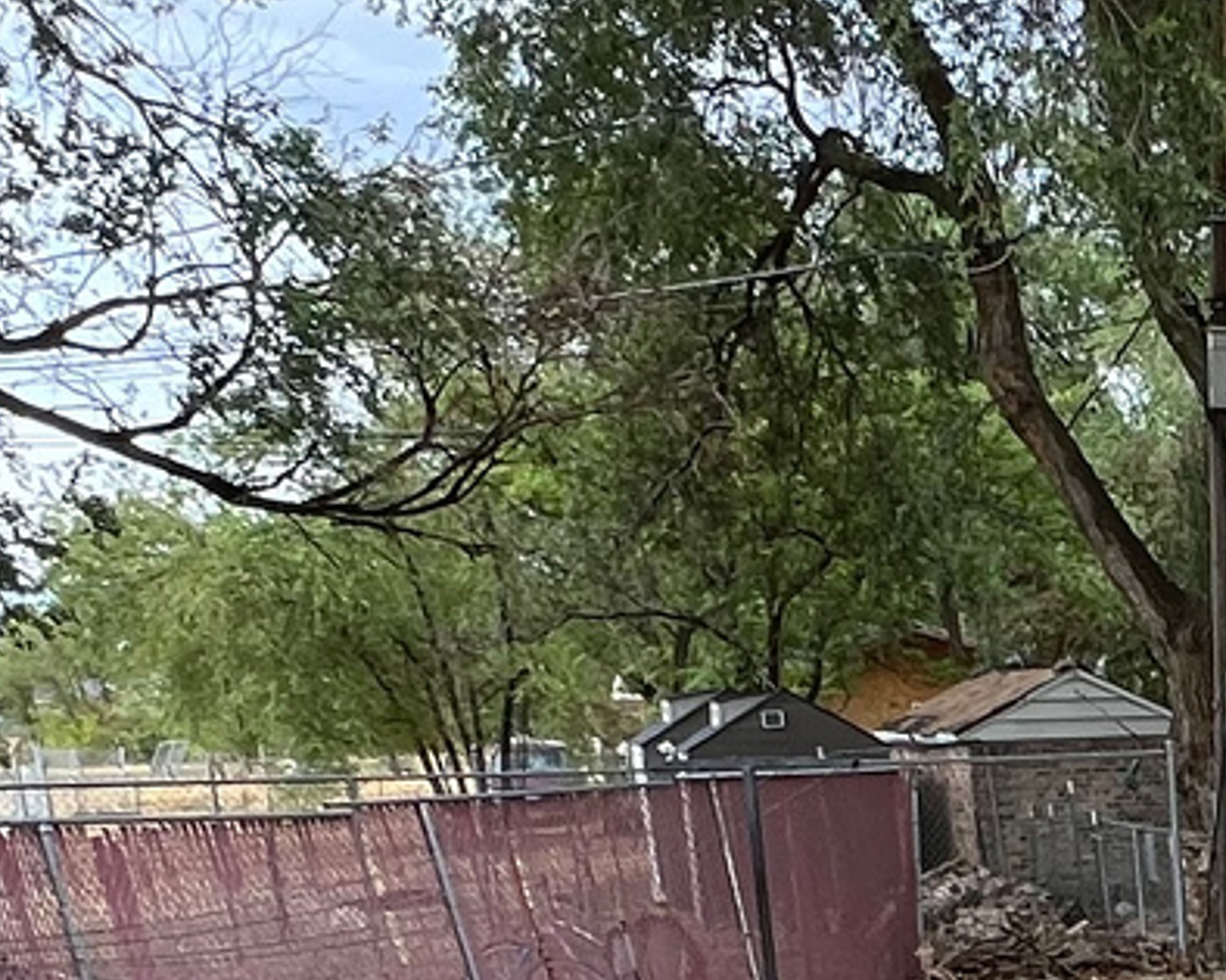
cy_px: 1459
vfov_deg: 20.0
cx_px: 1522
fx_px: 2394
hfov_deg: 25.4
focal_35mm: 66
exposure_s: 1/445
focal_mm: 1.57
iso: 32
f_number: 1.8
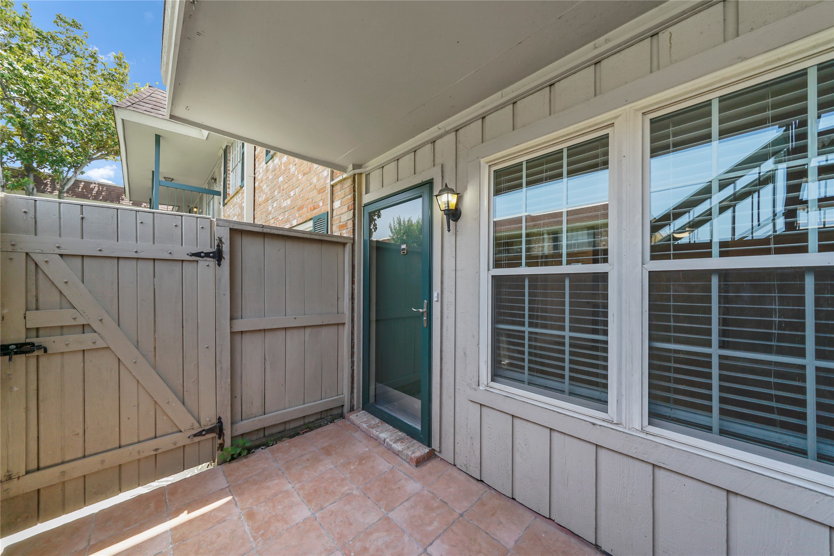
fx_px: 278
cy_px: 278
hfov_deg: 112.6
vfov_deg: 90.0
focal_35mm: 12
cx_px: 417
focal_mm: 12
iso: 100
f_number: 8
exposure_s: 1/60
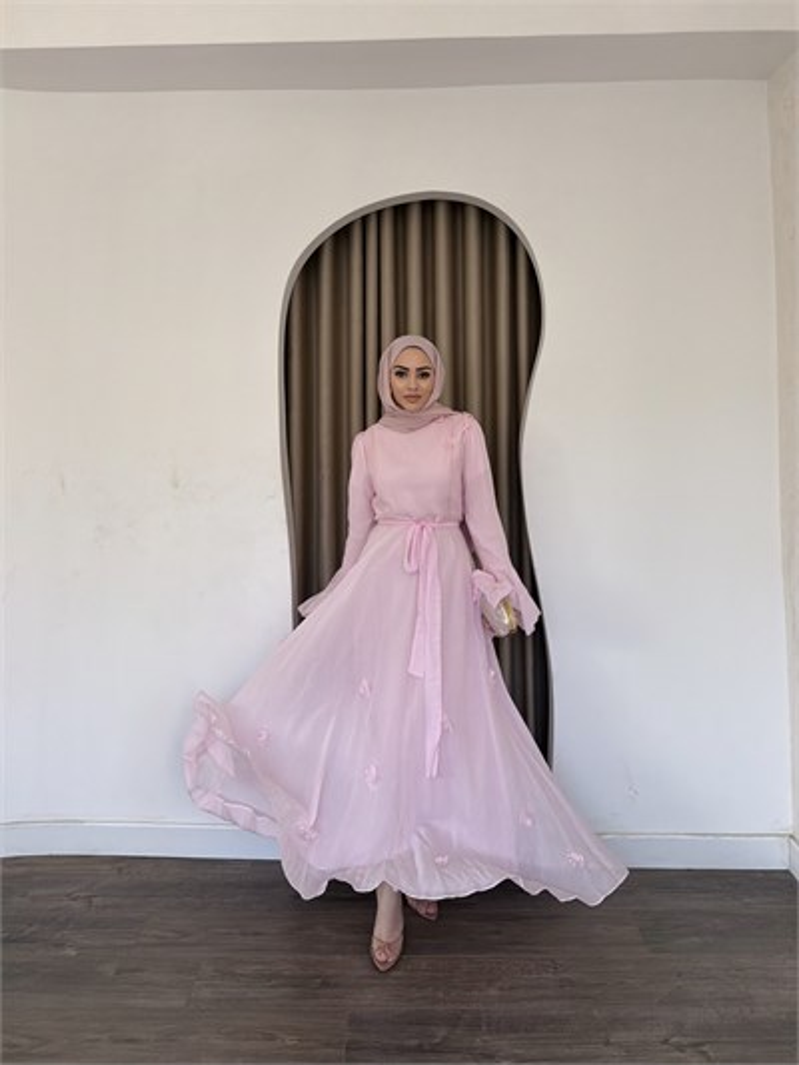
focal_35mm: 24
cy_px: 532
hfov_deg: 56.8
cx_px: 400
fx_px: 738
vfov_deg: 71.6
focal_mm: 6.76
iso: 320
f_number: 1.78
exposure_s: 1/1385
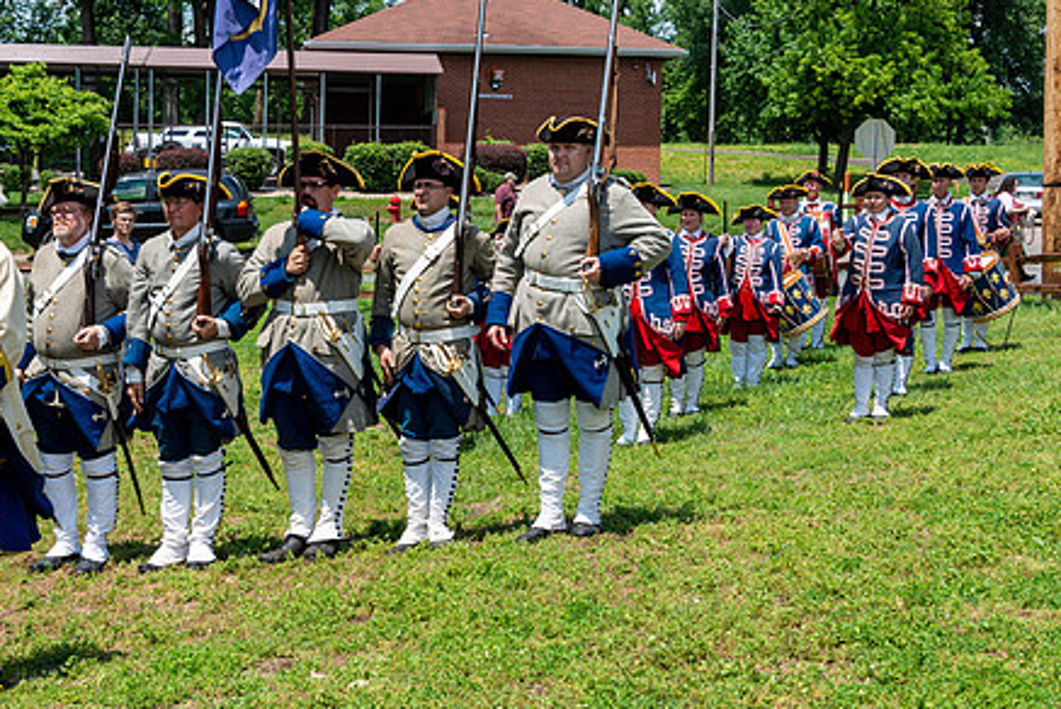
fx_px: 1917
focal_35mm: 65
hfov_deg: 30.9
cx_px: 439
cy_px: 322
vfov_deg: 20.9
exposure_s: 1/100
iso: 100
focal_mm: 48
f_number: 10
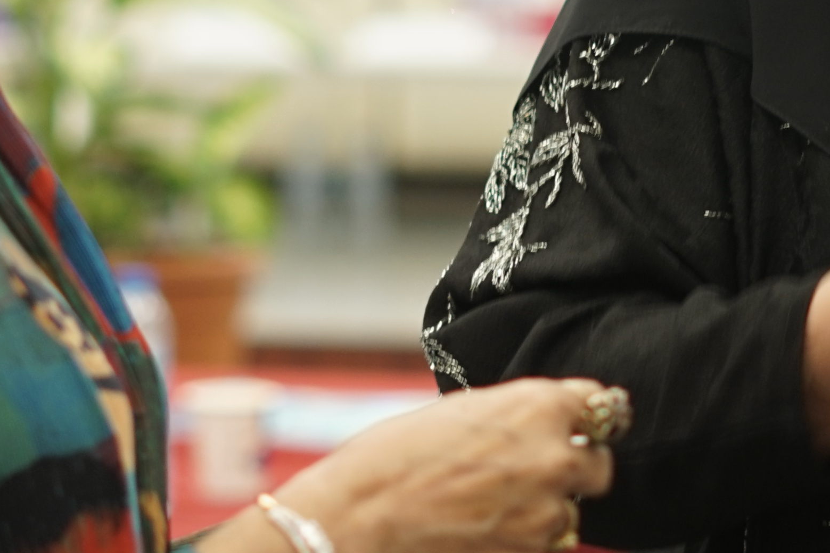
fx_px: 5880
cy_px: 17
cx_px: 435
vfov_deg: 5.4
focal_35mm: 255
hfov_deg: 8.1
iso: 250
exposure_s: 1/100
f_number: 1.8
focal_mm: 50
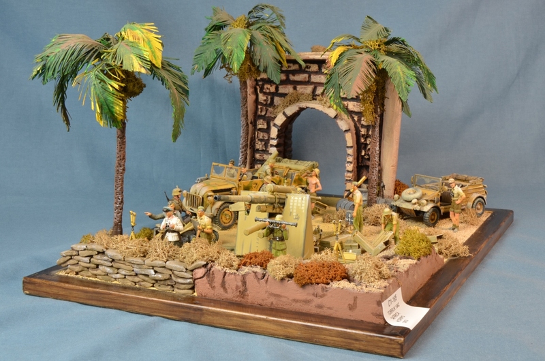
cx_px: 272
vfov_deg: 23.7
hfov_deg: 35.1
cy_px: 180
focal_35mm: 57
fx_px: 861
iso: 200
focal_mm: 38
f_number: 18
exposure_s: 1/1.6
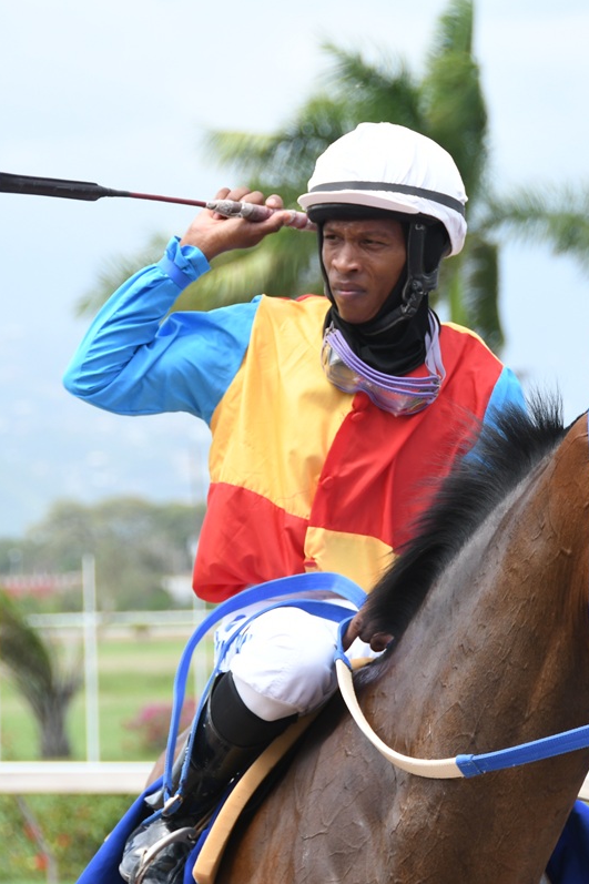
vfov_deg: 8.1
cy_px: 441
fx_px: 6211
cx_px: 449
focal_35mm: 253
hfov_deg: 5.4
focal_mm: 112
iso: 400
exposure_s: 1/1000
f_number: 5.6
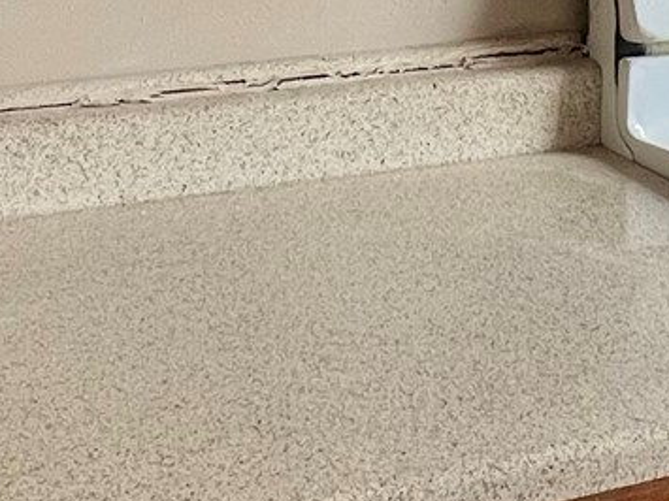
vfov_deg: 17.4
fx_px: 1449
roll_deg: -0.3
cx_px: 392
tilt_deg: -0.3
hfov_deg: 26.0
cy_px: -273
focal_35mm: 75
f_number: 1.8
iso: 160
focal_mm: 1.57
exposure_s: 1/99
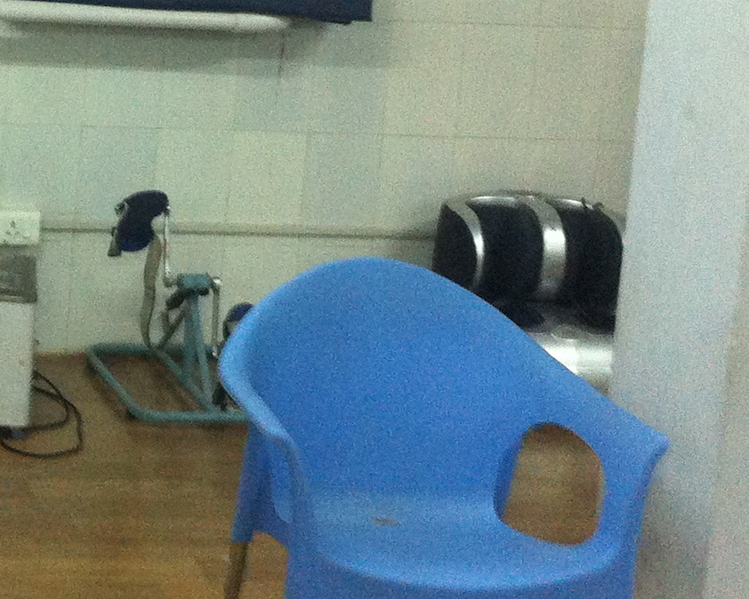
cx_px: -50
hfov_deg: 17.7
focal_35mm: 105
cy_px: 32
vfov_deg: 14.5
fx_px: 2328
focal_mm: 3.85
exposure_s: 1/17
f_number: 2.8
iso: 200
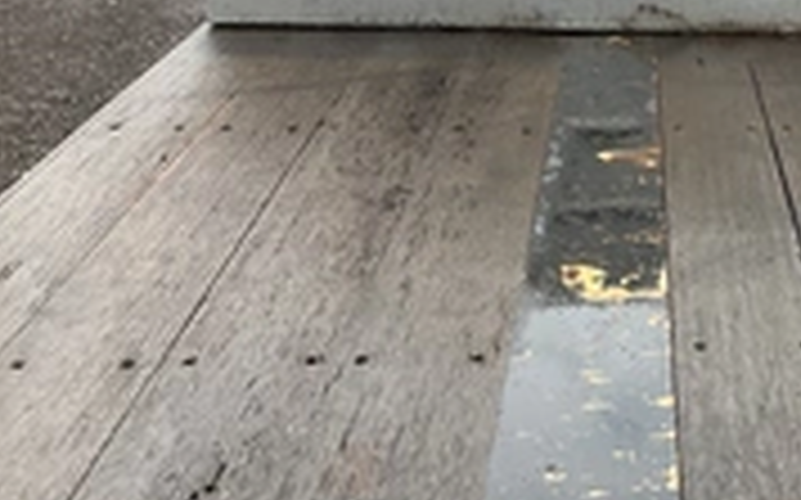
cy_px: 126
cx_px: 774
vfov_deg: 18.7
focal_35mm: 69
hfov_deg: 28.2
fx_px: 1505
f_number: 1.8
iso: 25
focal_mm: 3
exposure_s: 1/372
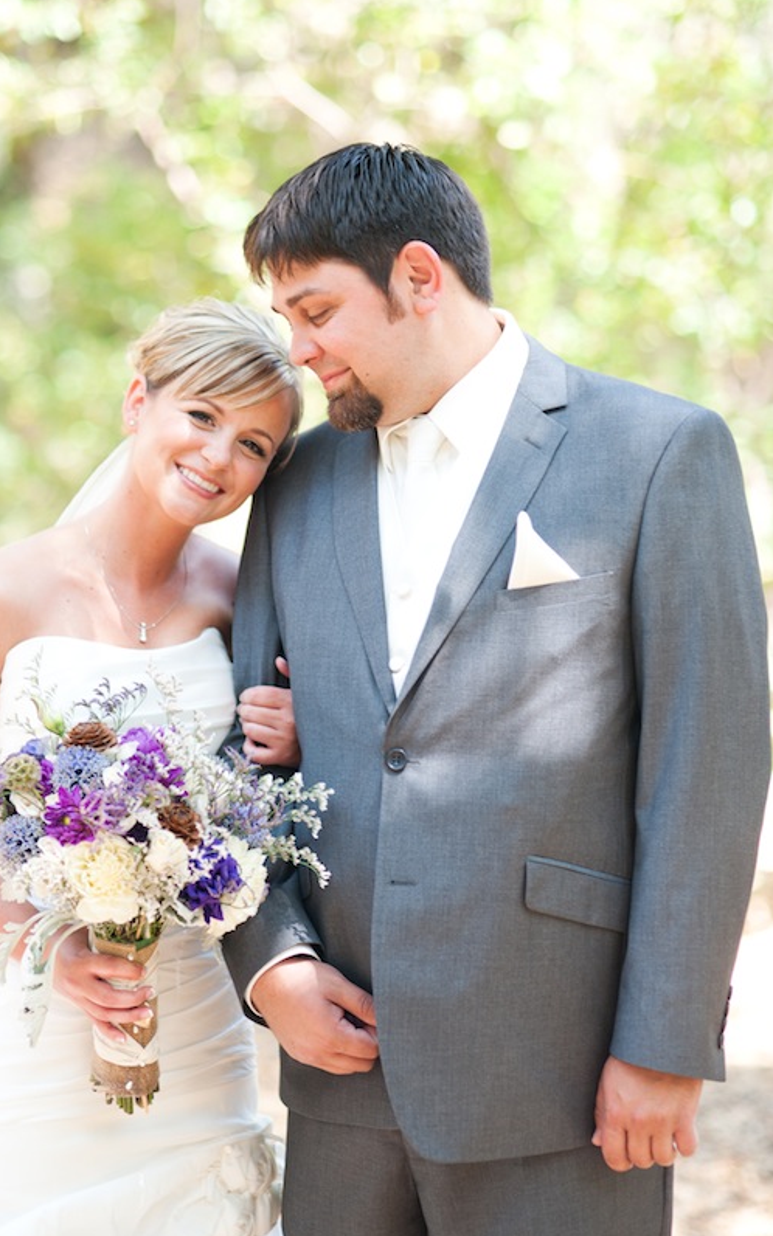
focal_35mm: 98
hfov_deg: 13.3
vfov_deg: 21.2
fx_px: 3304
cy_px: 678
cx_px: 338
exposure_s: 1/320
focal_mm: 85
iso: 320
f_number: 2.8
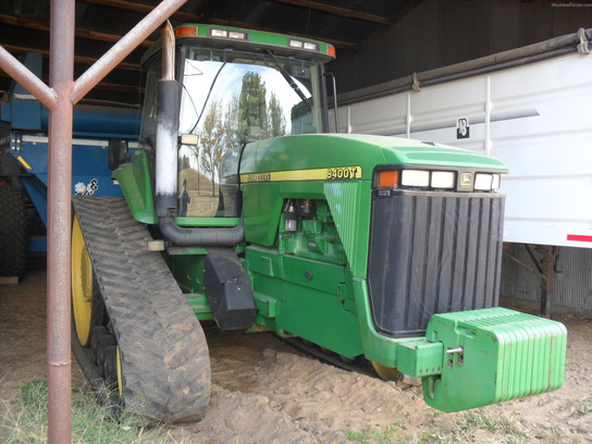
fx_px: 599
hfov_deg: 52.6
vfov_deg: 40.7
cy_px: 222
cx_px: 296
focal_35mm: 35
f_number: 3
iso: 80
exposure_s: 1/45
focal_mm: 6.3
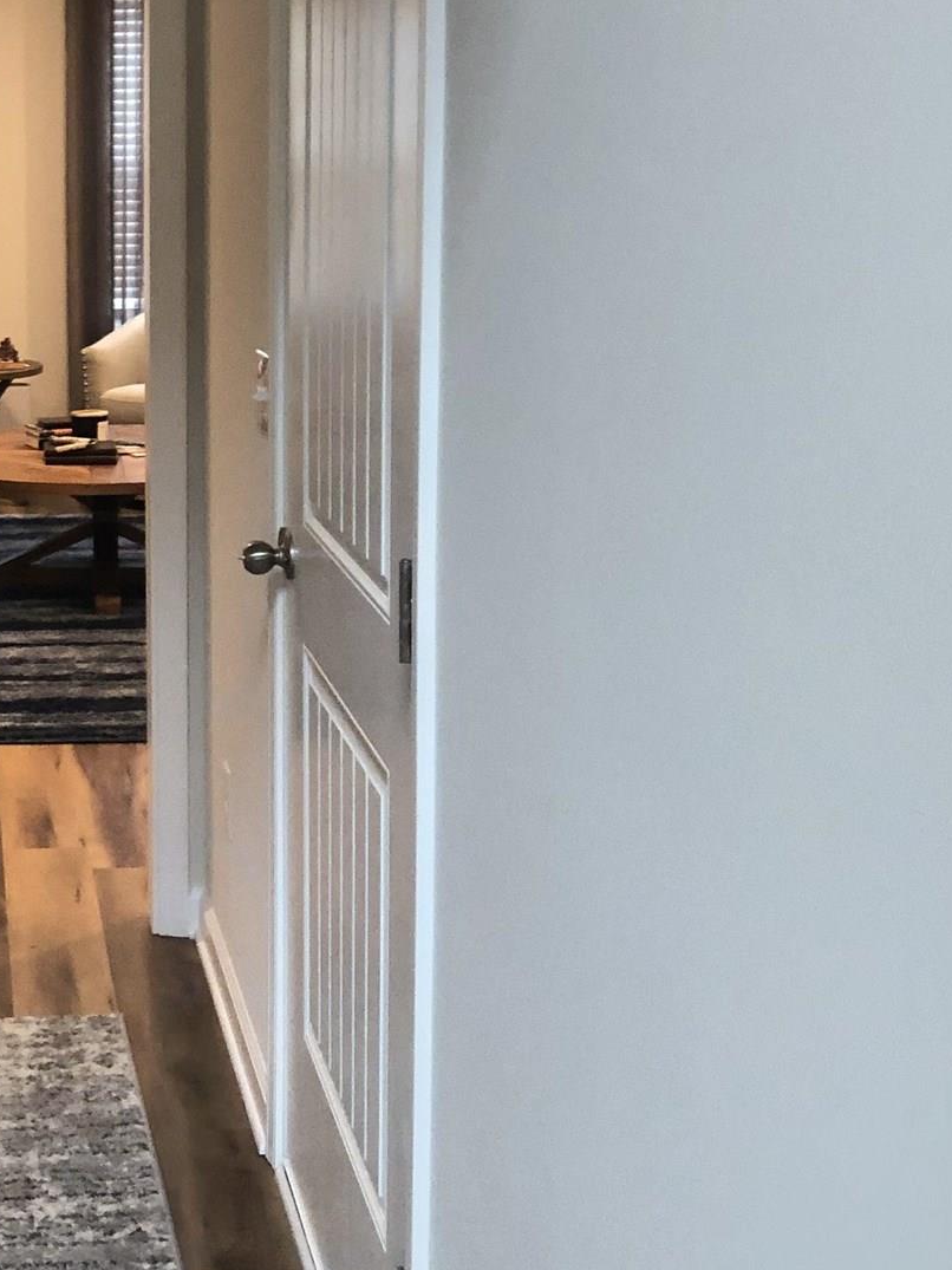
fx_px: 2201
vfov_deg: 32.0
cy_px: 448
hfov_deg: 23.2
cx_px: -35
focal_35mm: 60
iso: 50
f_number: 1.8
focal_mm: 3.99
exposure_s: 1/15
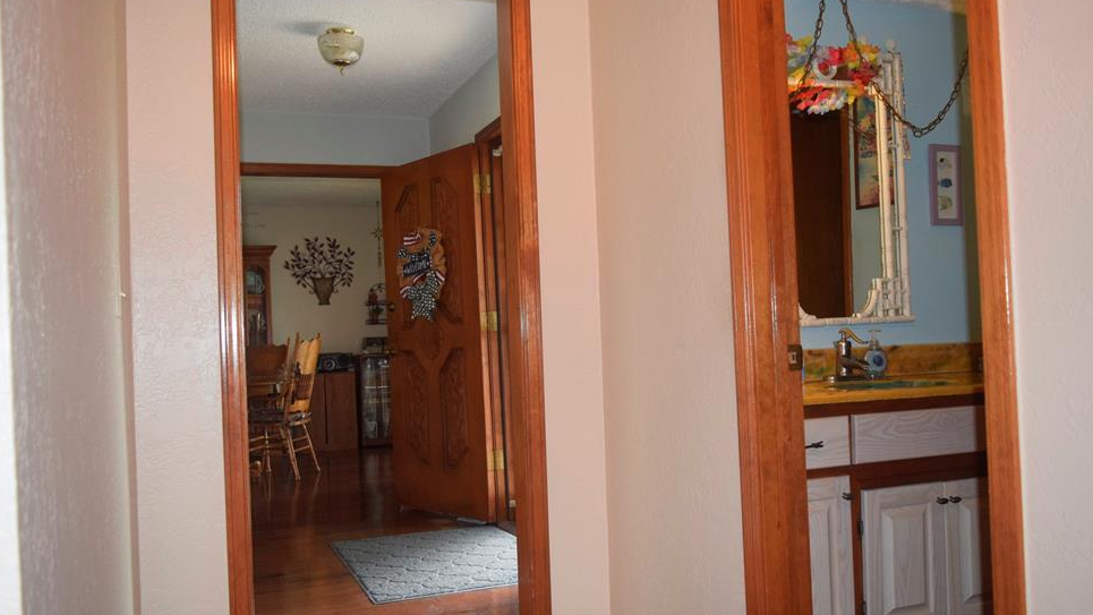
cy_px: 318
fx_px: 870
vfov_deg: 38.9
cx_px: 530
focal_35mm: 30
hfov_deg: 64.3
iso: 1000
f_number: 3.5
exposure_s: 1/60
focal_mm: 18
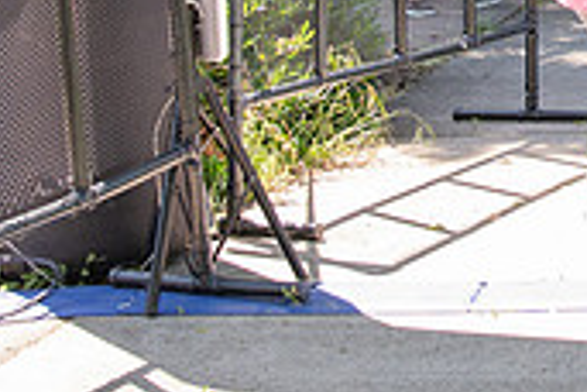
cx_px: 717
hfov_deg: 16.1
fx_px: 1989
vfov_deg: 10.9
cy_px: -179
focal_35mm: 122
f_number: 4
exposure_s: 1/400
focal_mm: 24
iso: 500
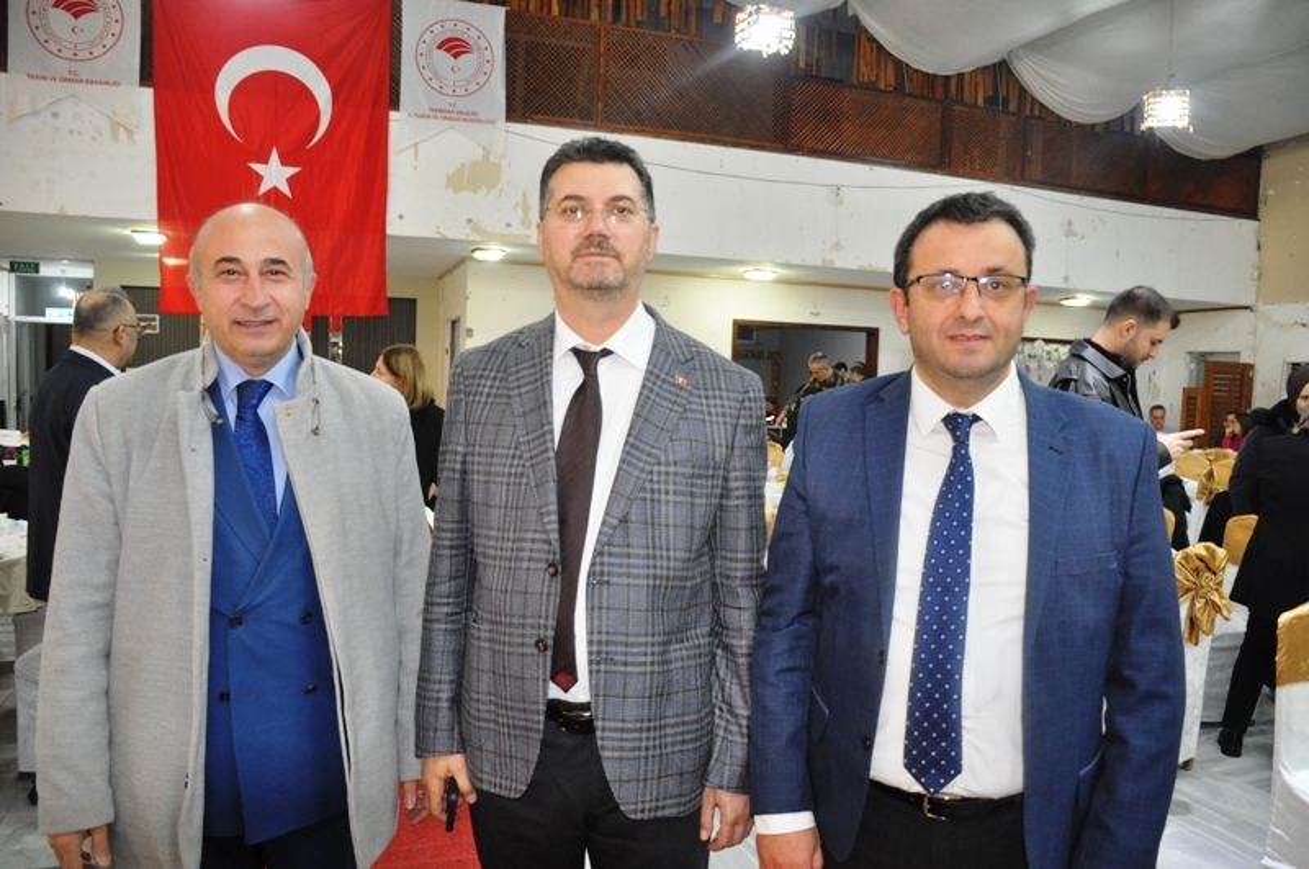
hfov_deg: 67.5
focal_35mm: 27
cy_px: 434
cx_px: 654
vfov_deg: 47.8
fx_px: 980
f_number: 3.5
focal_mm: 18
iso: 800
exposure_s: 1/60
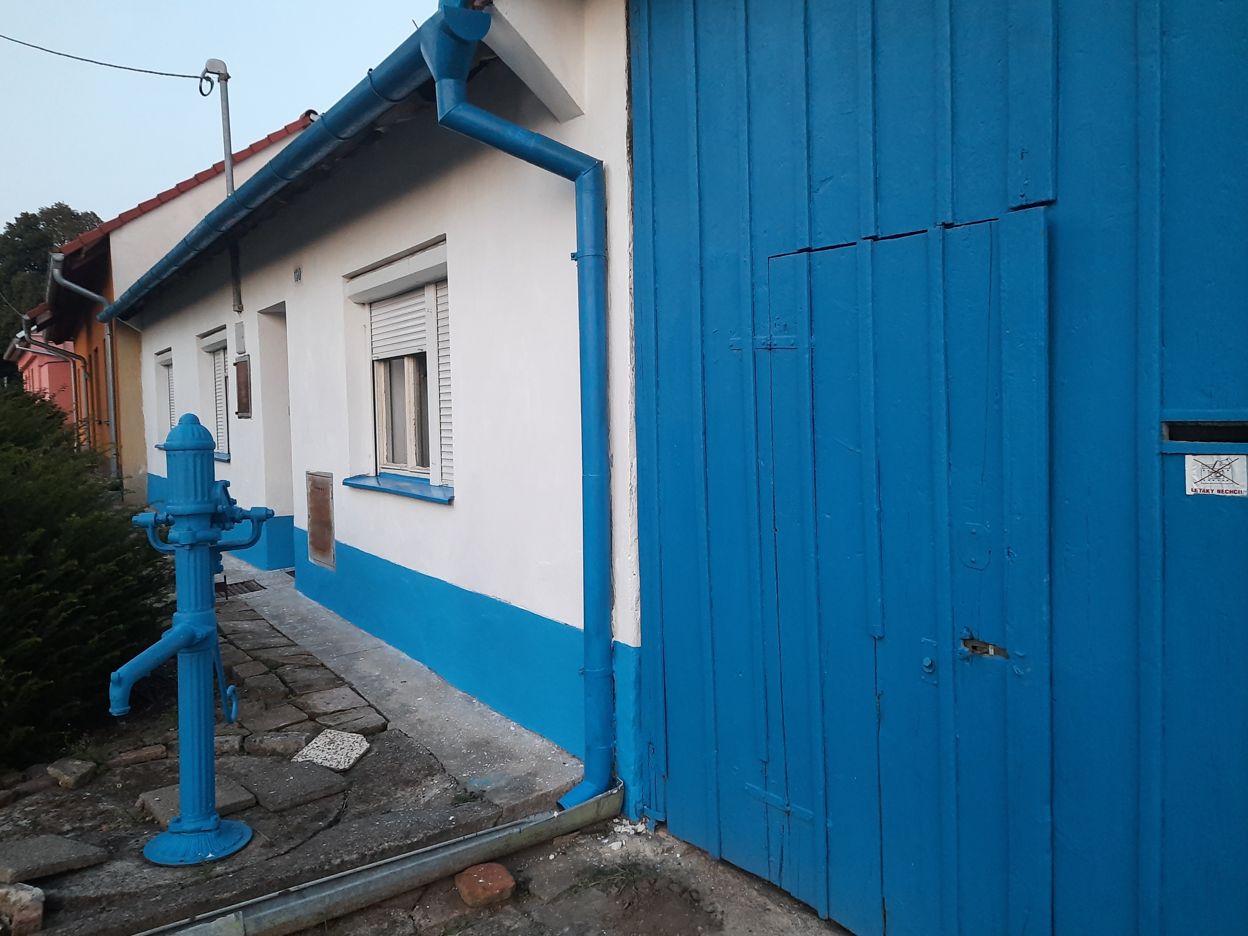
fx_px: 937
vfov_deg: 53.1
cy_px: 459
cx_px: 618
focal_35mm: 26
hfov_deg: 67.3
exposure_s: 1/25
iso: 500
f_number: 2
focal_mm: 4.6
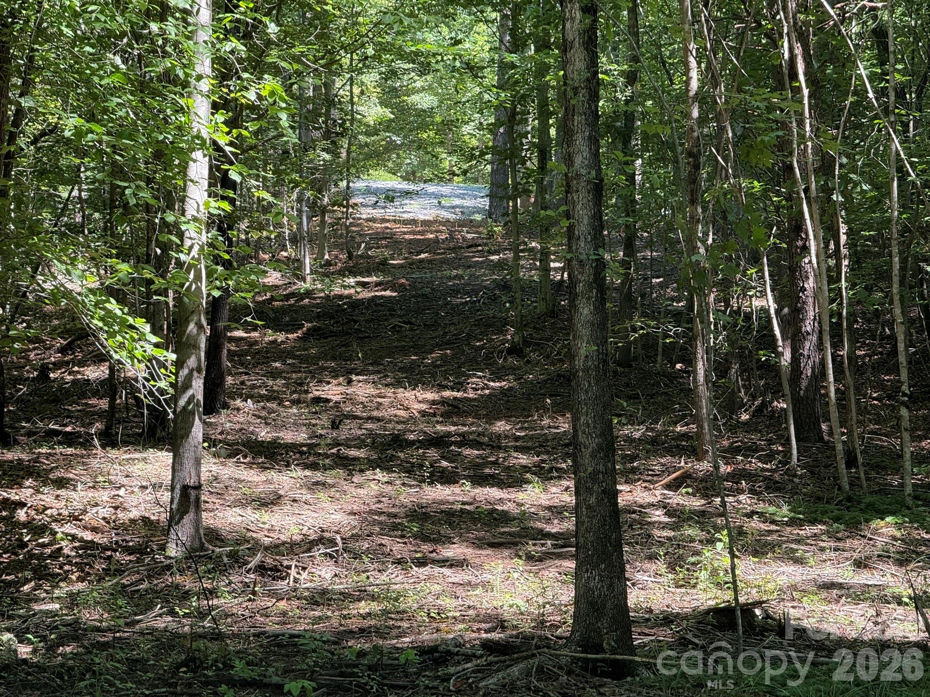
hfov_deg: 16.4
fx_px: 3224
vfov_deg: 12.3
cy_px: 348
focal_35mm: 120
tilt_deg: +5.2
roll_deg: +0.1
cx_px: 465
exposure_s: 1/99
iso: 64
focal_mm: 15.66
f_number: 2.8
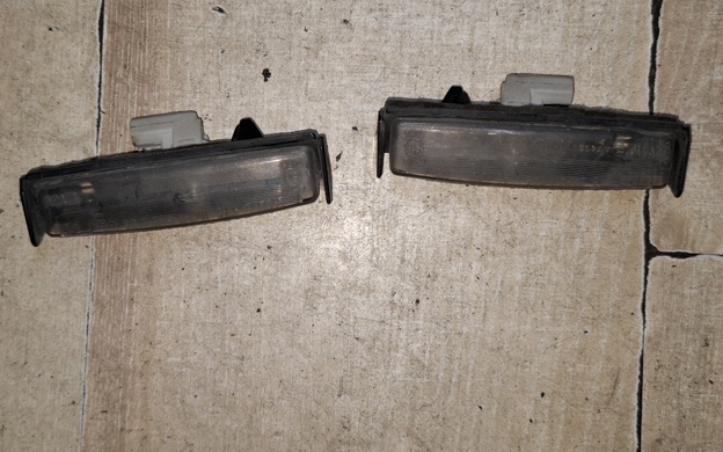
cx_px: 359
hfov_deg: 72.5
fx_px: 493
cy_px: 176
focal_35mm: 25
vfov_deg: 48.9
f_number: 1.8
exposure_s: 1/120
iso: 160
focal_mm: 5.54
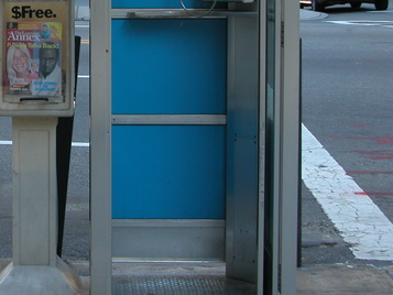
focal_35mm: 111
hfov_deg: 17.3
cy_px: 40
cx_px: -2
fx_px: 1261
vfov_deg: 13.3
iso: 100
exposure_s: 1/99.4
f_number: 3.4
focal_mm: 12.7
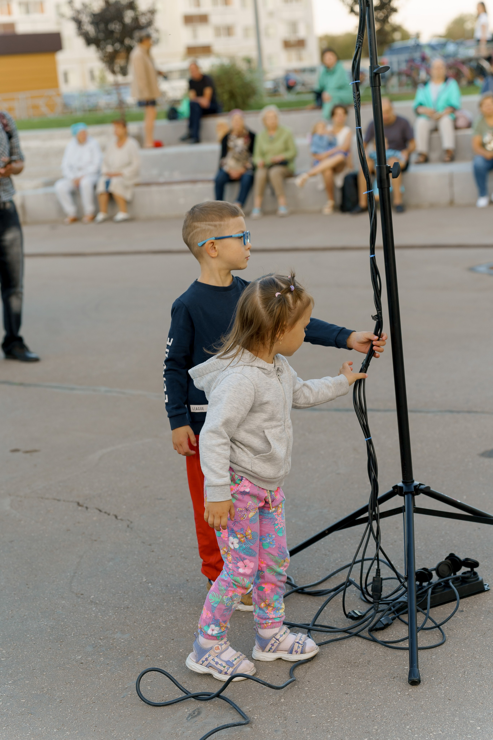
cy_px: 370
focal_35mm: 64
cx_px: 246
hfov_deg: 21.2
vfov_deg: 31.4
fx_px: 1315
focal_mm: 64
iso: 320
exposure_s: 1/200
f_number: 3.5
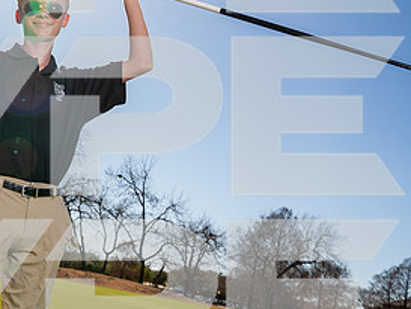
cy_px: 117
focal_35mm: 49
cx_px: 21
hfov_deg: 35.9
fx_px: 582
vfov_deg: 29.6
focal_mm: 24
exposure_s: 1/250
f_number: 5.6
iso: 100
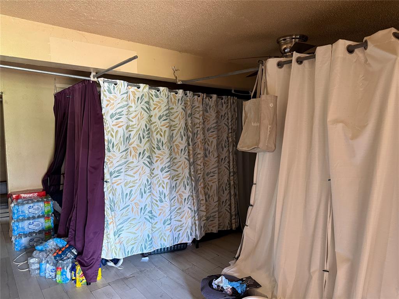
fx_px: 277
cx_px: 200
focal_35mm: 24
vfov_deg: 56.8
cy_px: 150
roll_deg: +0.5
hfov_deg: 71.6
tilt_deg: -3.4
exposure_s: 1/60
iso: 400
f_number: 1.78
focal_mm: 6.76
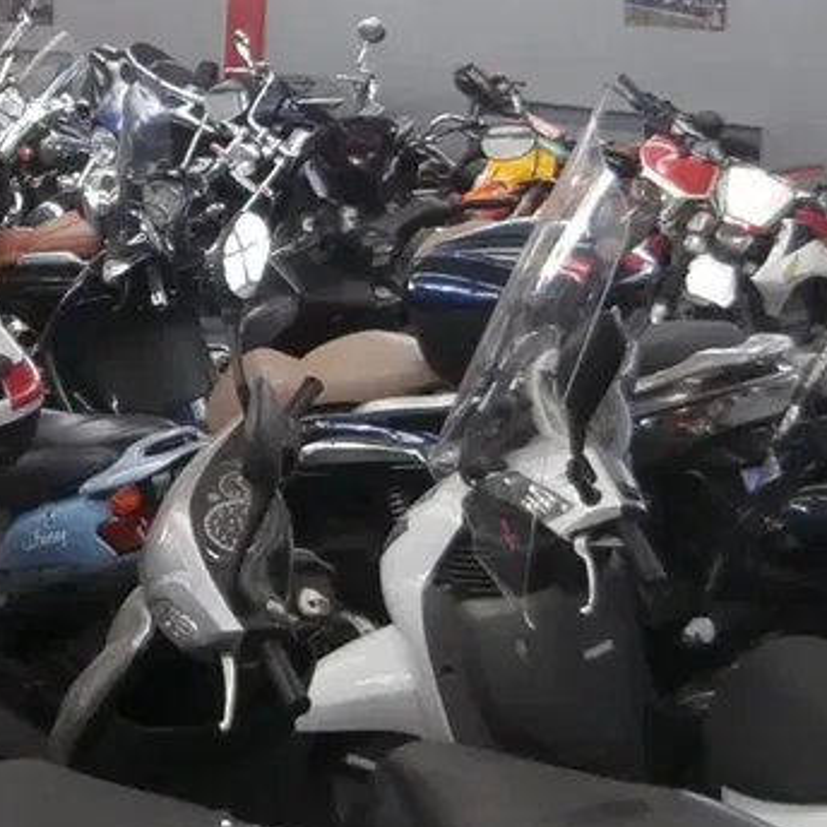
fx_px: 2000
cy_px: 269
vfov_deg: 23.2
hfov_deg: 22.5
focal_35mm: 74
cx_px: 19
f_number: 3
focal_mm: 4.2
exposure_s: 1/15
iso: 100
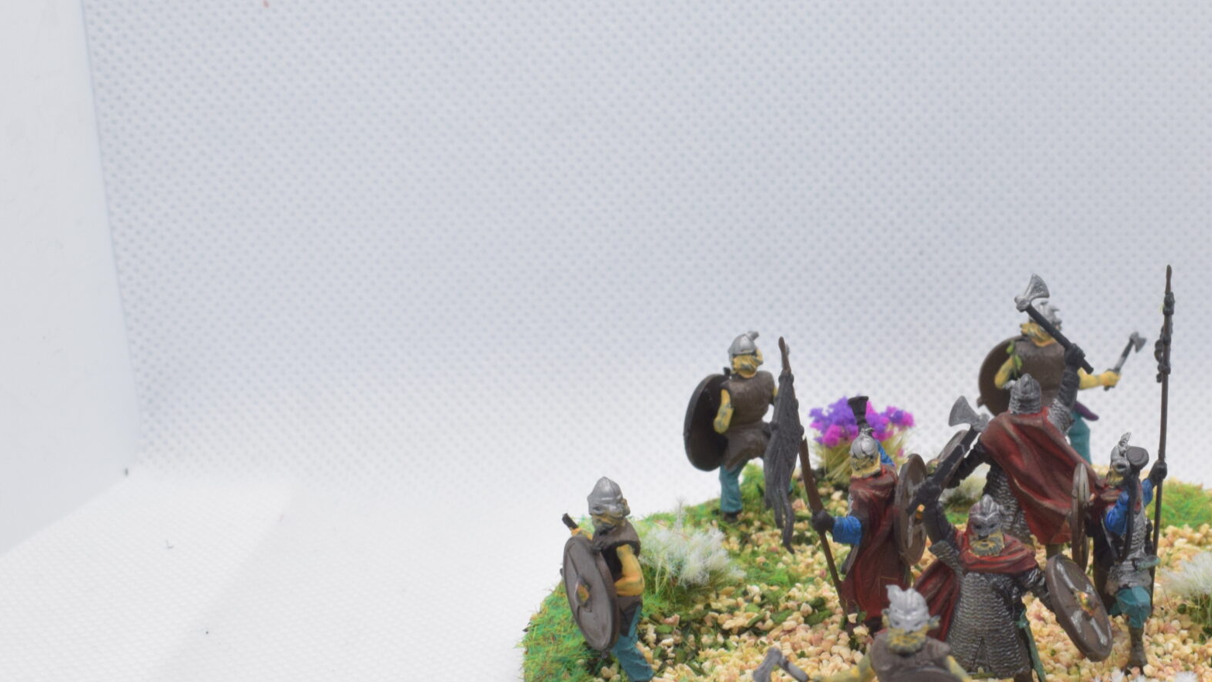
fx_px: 2314
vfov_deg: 16.7
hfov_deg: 28.8
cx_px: 928
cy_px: 419
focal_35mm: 72
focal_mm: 28
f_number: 14
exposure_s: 1/60
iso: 800
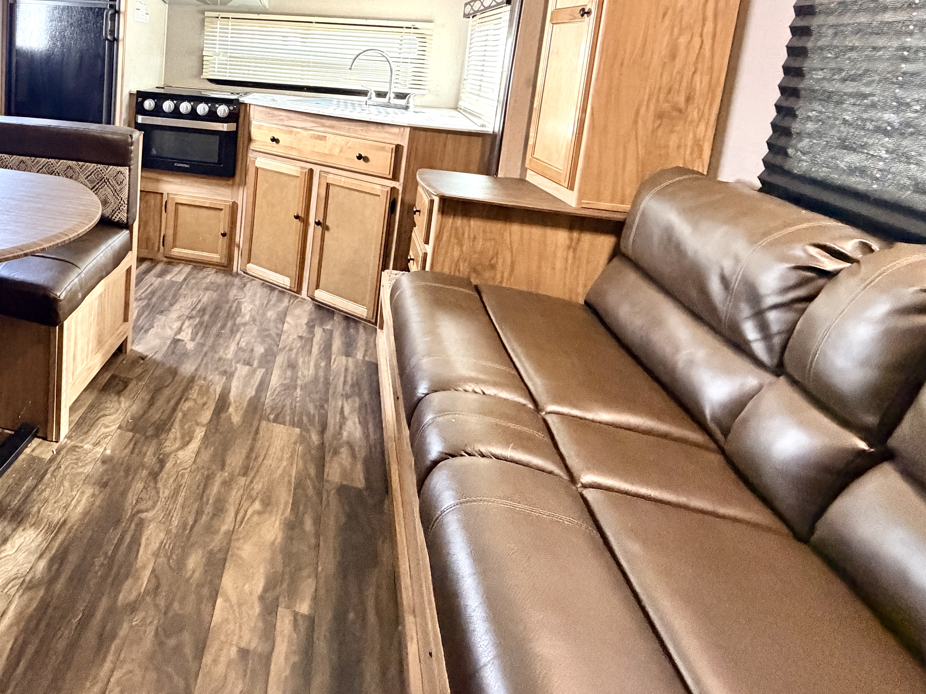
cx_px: 187
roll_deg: -1.5
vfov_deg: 54.7
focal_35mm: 23
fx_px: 615
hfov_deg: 67.1
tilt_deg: -7.6
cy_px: 135
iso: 640
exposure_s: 1/60
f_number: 2.2
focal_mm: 2.22
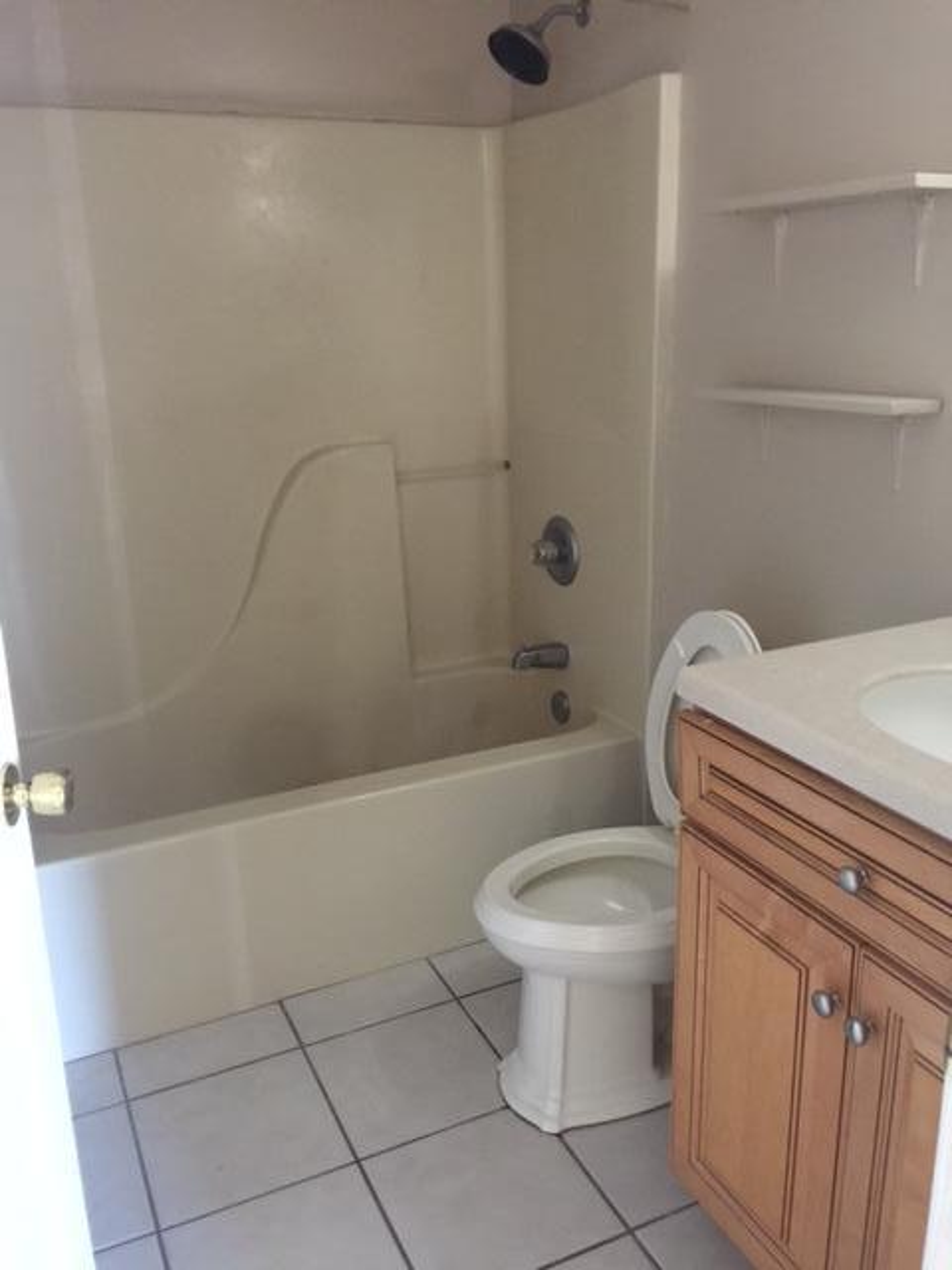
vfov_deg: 61.7
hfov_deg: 48.2
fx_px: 1063
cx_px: 476
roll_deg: +0.9
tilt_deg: -15.4
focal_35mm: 29
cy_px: 635
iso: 100
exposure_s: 1/4
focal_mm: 4.15
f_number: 2.2
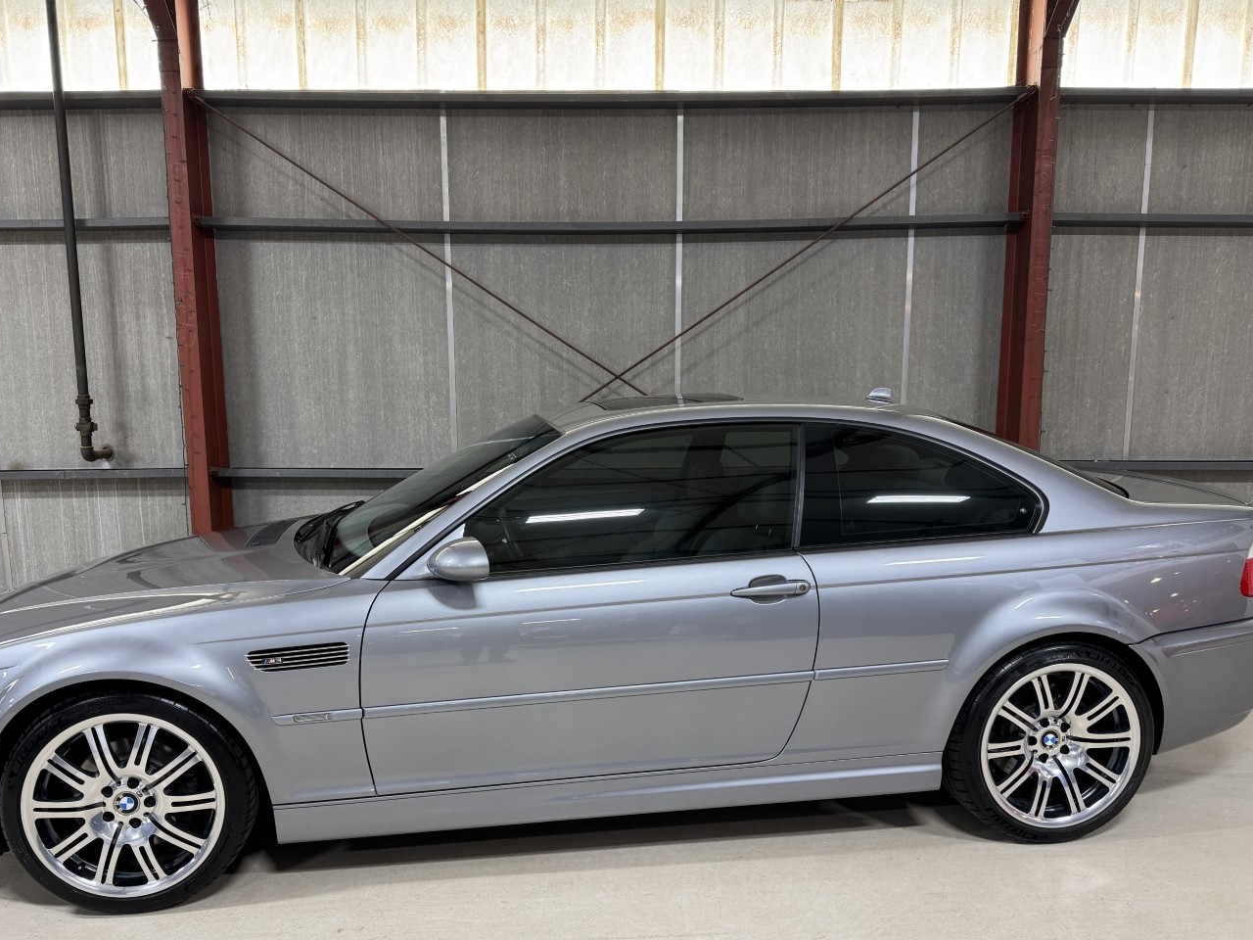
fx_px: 977
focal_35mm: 27
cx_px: 596
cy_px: 505
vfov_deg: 51.3
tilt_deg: -9.2
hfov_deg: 65.3
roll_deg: +0.3
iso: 125
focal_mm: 6.76
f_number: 1.78
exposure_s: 1/60
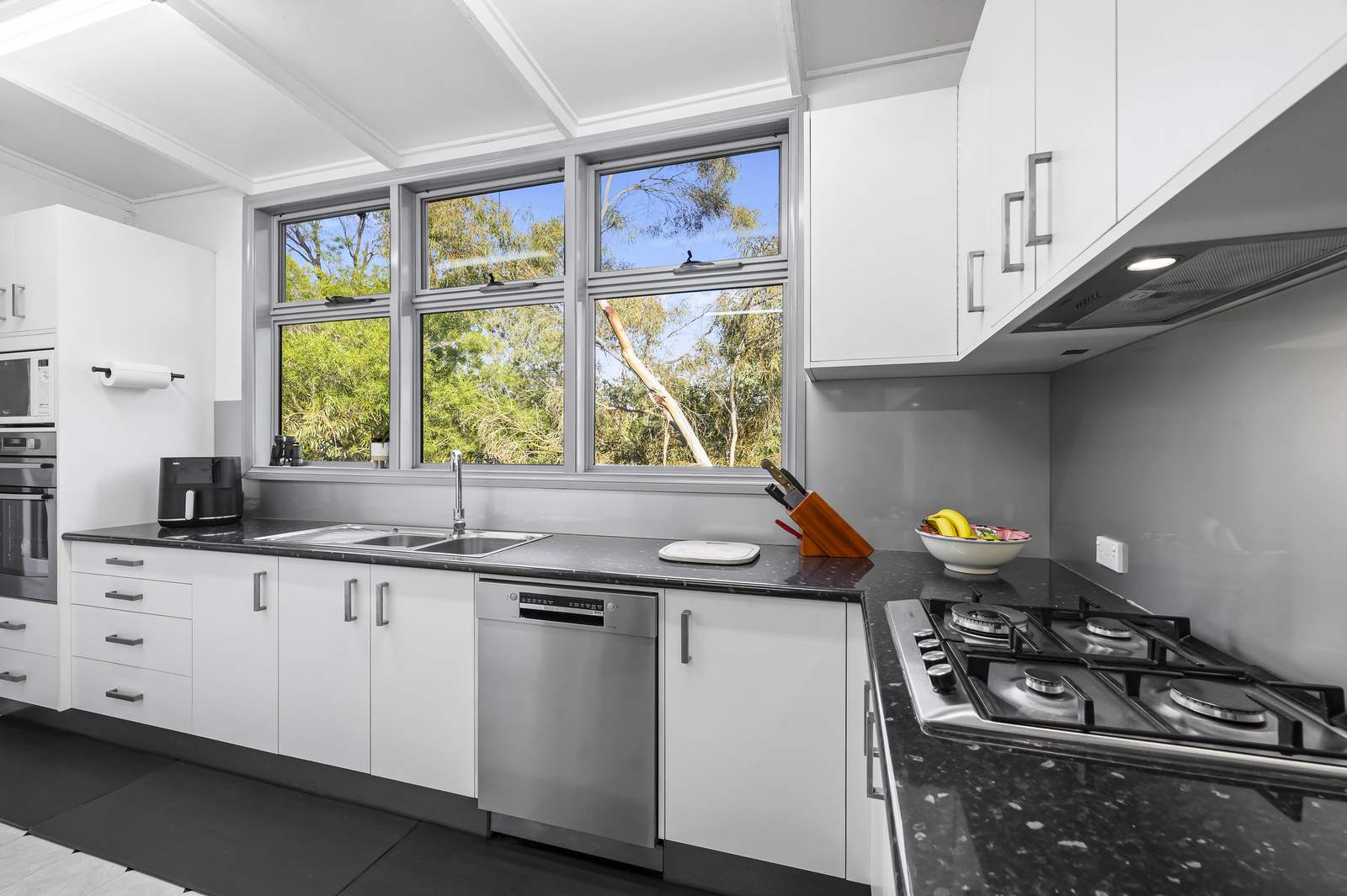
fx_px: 524
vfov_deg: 81.1
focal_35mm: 14
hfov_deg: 104.3
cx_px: 674
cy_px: 448
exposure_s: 1/3
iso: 200
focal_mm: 14
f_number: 9
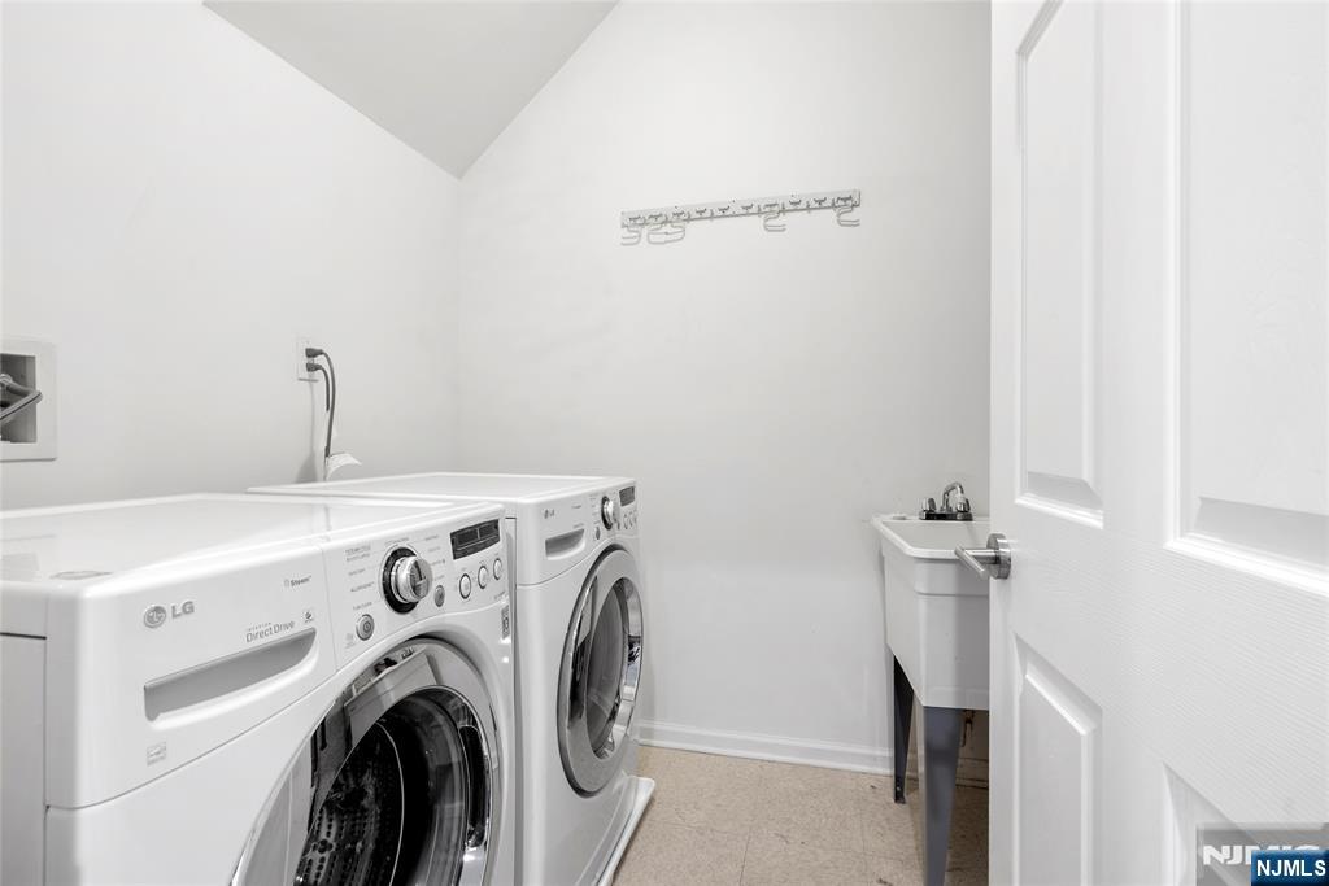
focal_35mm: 16
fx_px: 591
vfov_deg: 73.8
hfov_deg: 96.7
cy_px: 443
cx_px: 664
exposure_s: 3.2
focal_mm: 16
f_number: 9
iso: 250
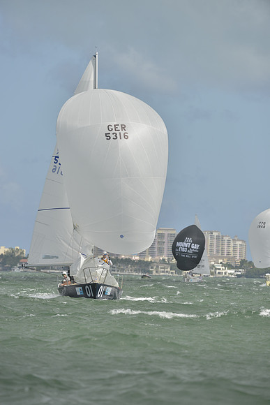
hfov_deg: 5.7
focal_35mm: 240
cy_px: 202
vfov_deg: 8.6
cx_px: 135
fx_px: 2698
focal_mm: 240
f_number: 6.3
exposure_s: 1/2000
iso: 280
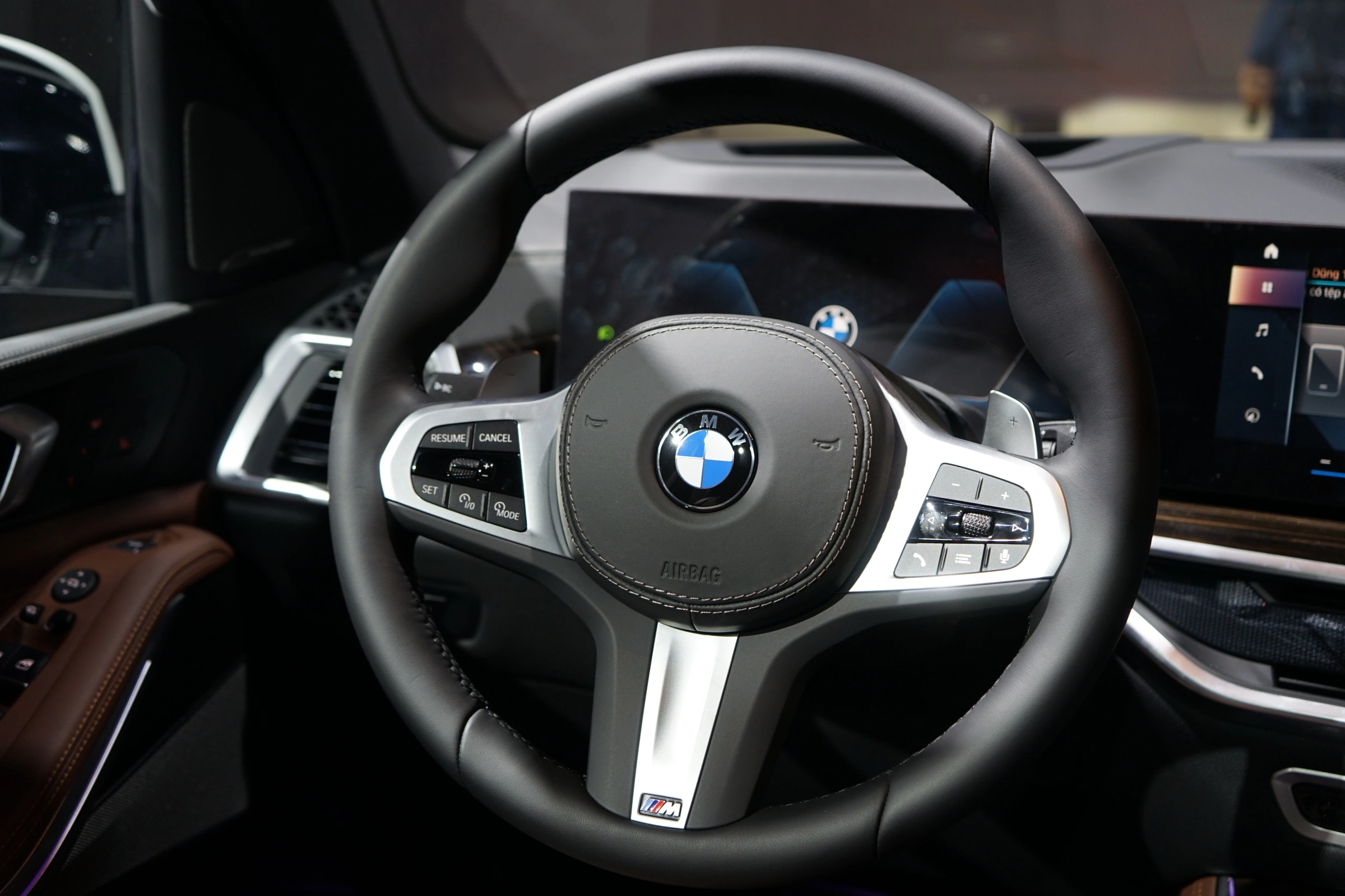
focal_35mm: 38
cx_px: 672
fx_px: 1420
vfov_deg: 35.1
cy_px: 448
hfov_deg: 50.7
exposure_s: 1/50
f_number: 4
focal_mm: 38
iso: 400
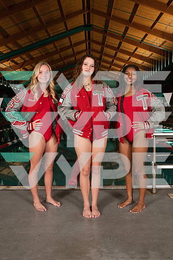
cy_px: 130
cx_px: 86
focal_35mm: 34
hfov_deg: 38.9
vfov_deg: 55.8
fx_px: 245
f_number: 7.1
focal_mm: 34
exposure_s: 1/250
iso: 800
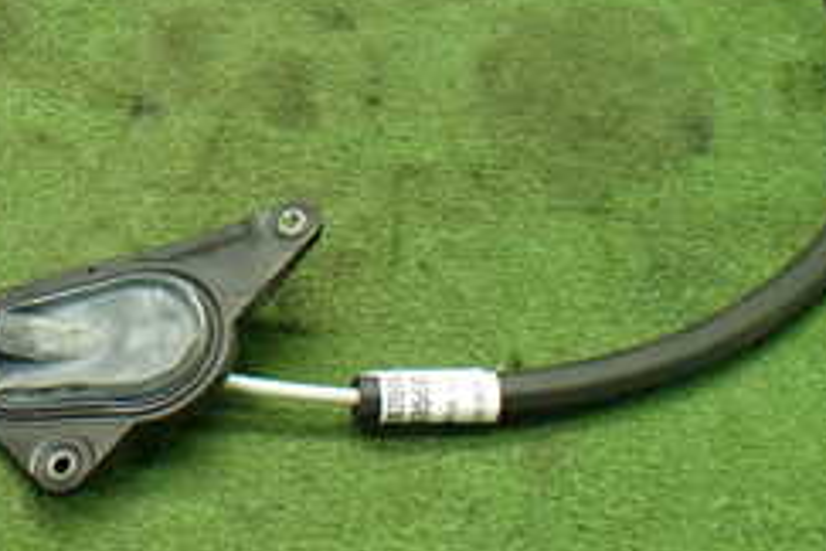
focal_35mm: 77
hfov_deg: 25.0
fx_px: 1767
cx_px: -7
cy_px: -44
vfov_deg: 17.2
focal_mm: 5.4
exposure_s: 1/100
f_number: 2.3
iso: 800
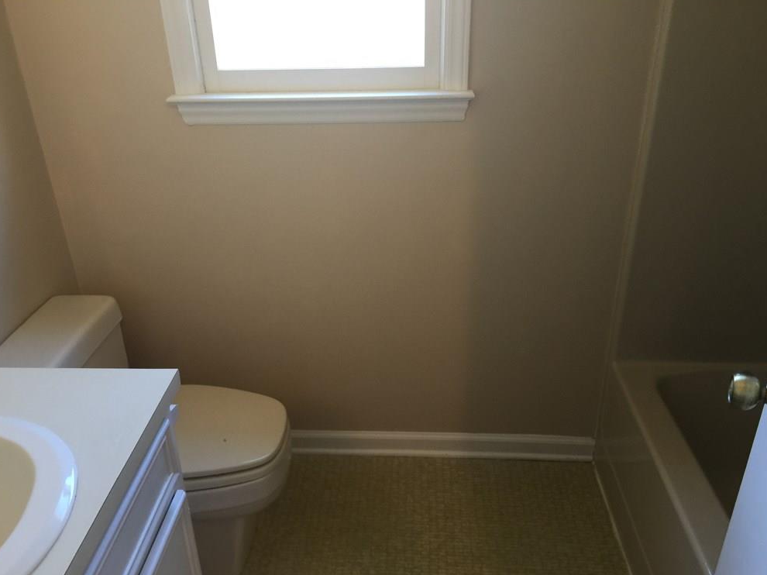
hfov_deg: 60.0
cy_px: 291
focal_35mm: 30
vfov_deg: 46.8
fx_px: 665
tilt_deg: -26.5
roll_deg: +1.8
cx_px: 374
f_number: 2.2
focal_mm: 4.15
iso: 40
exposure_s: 1/15
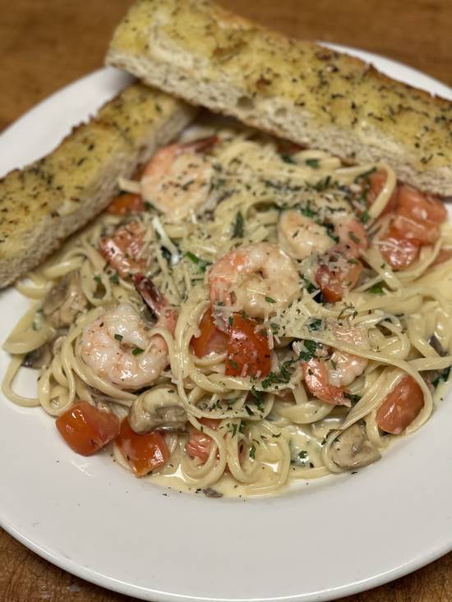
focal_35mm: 64
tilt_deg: -55.9
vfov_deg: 30.3
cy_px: 301
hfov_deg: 22.9
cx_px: 226
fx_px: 1114
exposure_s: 1/60
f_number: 2.2
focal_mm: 7.5
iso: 160
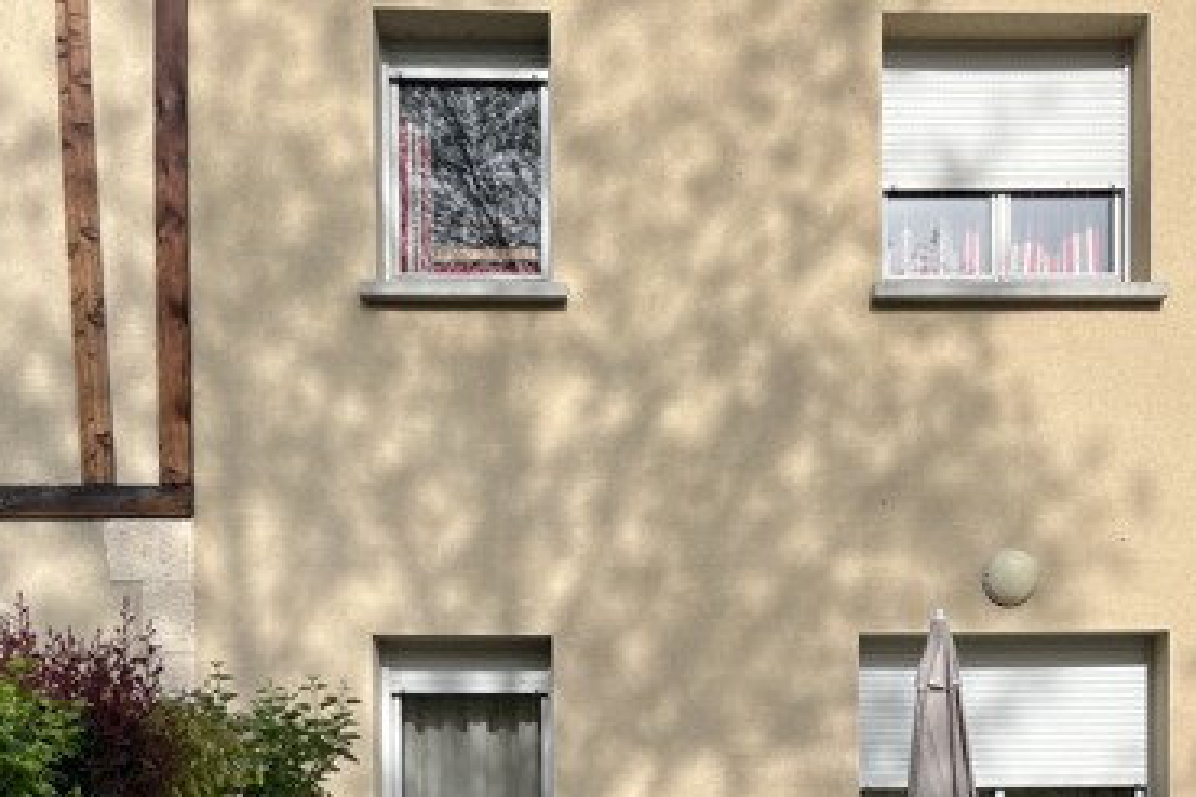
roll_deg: +0.4
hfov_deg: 44.3
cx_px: 697
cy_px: 816
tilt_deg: -0.3
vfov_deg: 28.4
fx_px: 1462
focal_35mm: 44
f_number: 1.6
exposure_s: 1/3623
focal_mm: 5.1
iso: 50
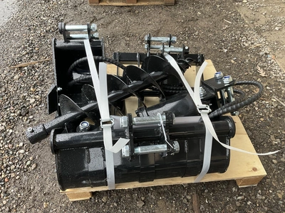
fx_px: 239
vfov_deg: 48.2
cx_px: 142
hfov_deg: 61.7
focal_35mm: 29
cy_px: 106
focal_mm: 3
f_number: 1.8
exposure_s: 1/122
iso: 64
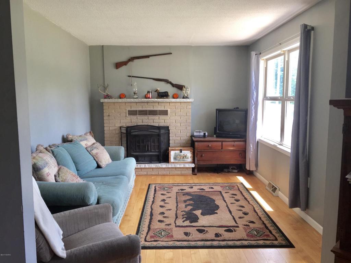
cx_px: 176
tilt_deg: -5.6
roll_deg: -0.2
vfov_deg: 48.2
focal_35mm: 29
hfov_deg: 61.7
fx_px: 294
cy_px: 132
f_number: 2.2
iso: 40
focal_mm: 4.15
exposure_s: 1/60
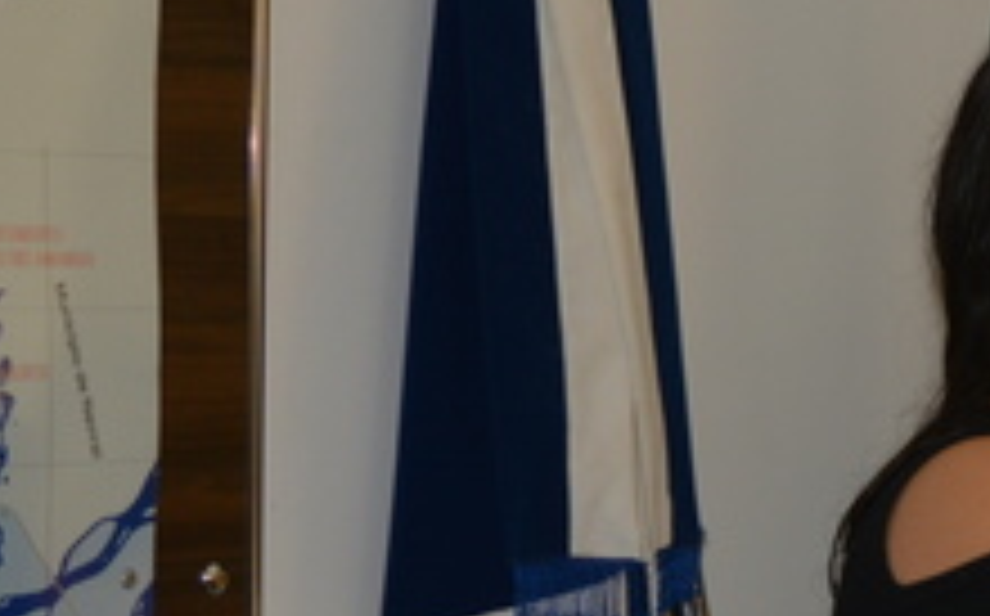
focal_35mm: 138
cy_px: 472
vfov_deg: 9.5
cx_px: 1503
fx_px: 3720
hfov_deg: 14.2
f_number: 3.8
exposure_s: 1/125
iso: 250
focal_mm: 22
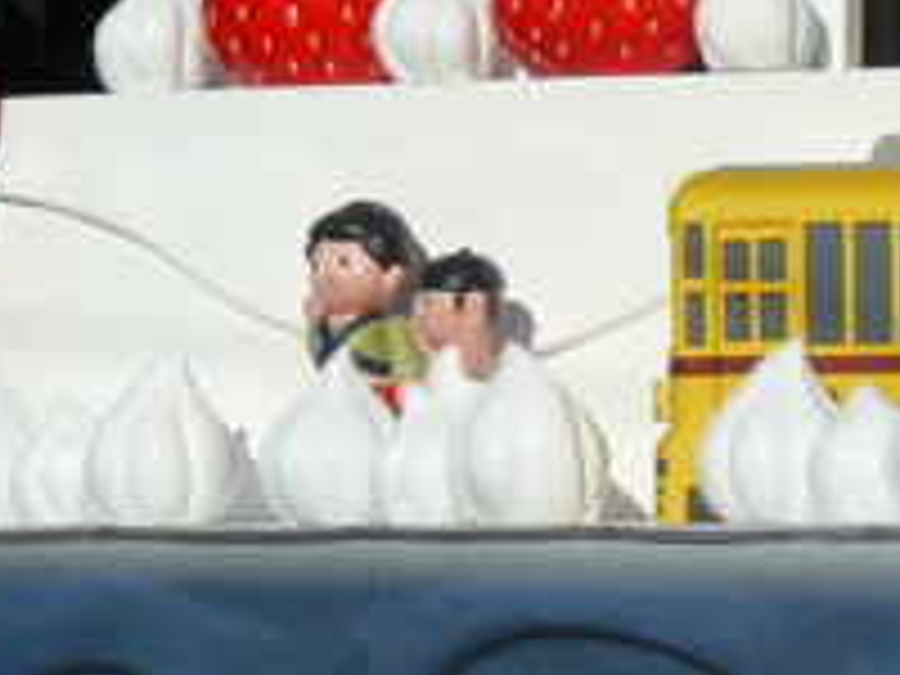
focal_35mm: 469
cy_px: -27
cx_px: 801
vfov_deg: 3.2
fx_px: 12194
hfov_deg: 4.2
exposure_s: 1/1000
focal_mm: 21.6
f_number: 5.6
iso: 100
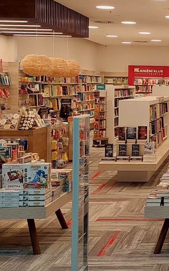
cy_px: 94
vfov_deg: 27.0
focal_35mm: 76
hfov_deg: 16.0
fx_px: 560
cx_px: 238
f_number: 1.8
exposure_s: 1/50
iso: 50
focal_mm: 5.23
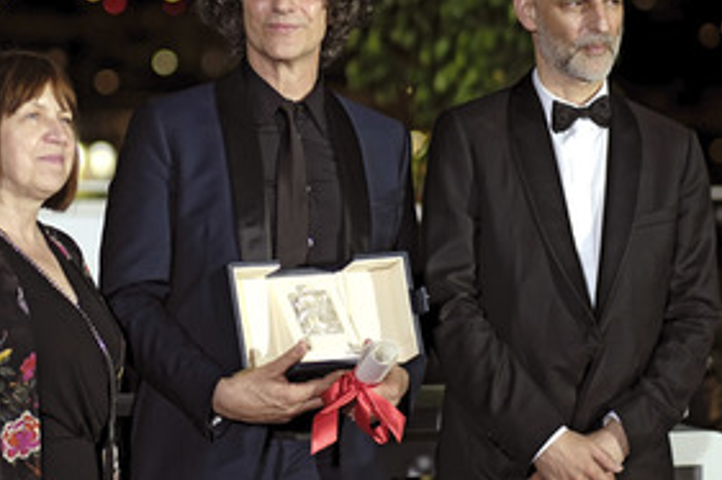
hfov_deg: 15.2
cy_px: 236
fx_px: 2706
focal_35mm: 135
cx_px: 286
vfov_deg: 10.1
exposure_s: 1/160
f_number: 1.2
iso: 500
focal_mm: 56
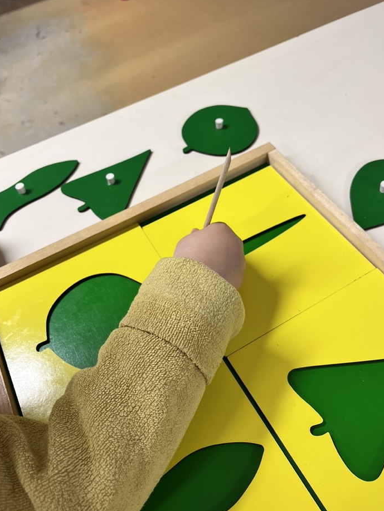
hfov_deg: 48.2
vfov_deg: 61.6
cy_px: 238
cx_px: 190
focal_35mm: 29
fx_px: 429
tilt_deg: -52.8
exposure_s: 1/100
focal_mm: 5.1
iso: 100
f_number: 1.6
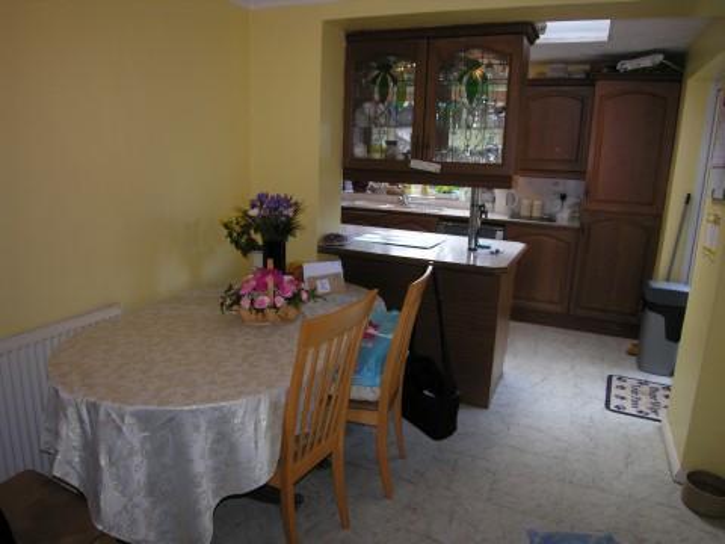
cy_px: 272
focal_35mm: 24
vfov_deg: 56.8
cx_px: 362
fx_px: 503
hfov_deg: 71.6
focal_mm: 6.1
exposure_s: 1/45
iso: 50
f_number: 2.6
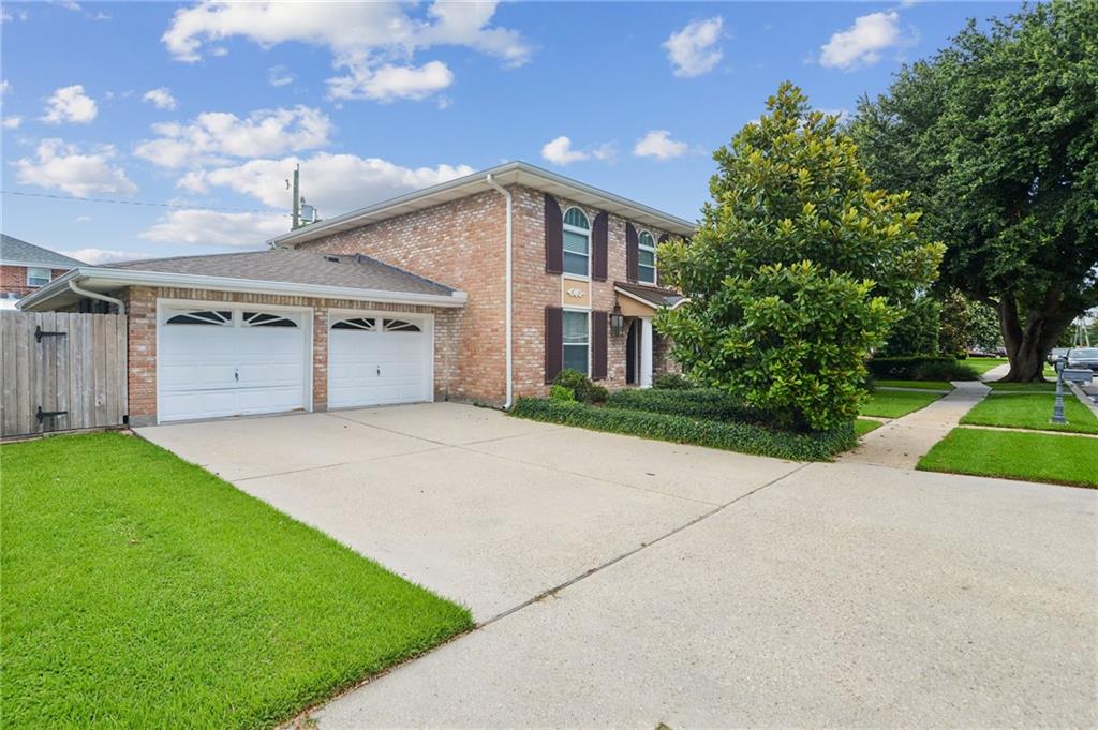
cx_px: 549
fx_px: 549
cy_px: 365
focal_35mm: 18
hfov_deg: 90.0
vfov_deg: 67.3
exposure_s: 1/125
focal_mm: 18
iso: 400
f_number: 11
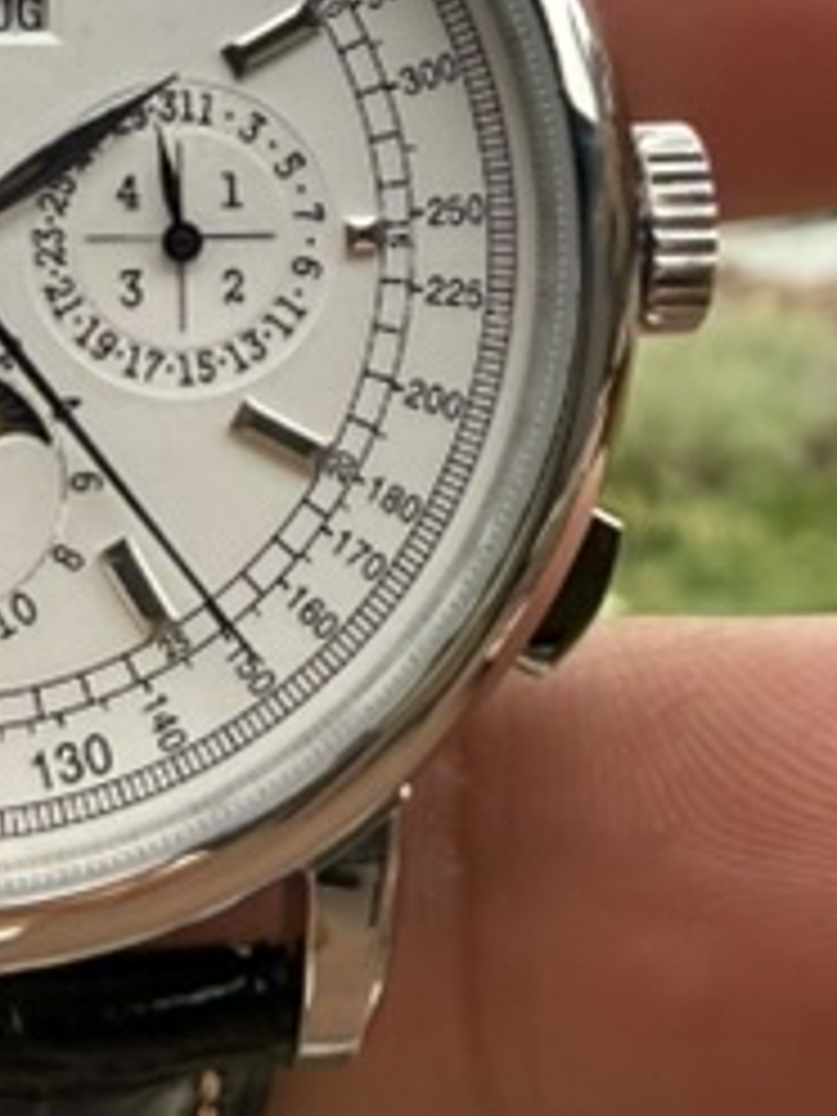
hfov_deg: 14.9
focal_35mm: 99
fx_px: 3192
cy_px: 279
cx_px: 256
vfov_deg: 19.7
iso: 50
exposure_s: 1/583
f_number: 2.2
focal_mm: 2.22
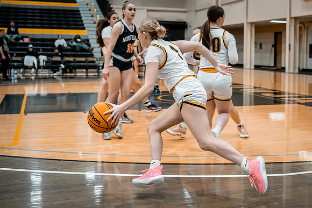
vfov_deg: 26.7
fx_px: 438
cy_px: 82
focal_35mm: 51
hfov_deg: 38.4
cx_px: 225
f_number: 2.5
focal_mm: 35
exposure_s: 1/640
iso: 1250
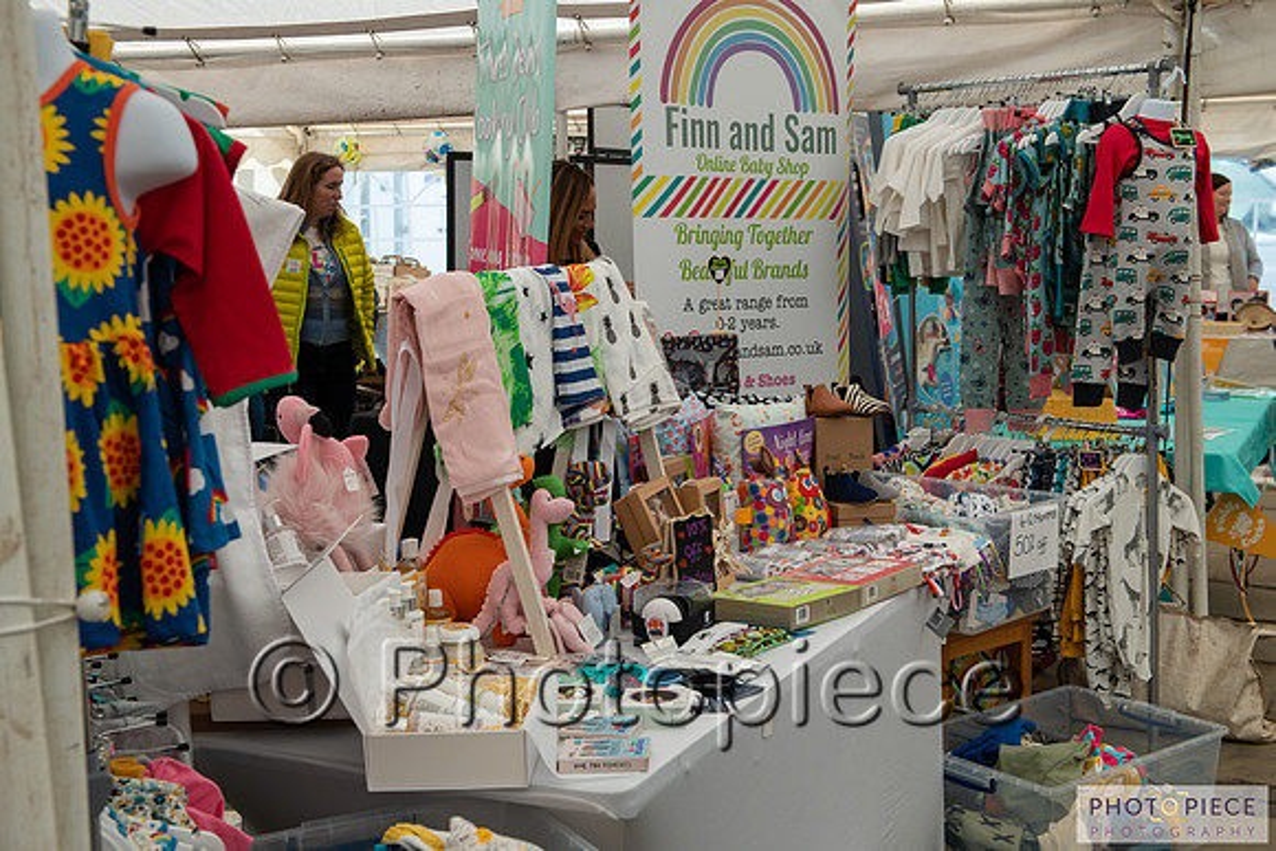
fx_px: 1702
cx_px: 638
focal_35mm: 48
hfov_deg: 41.1
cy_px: 426
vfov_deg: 28.1
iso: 200
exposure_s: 1/250
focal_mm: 48
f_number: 6.3
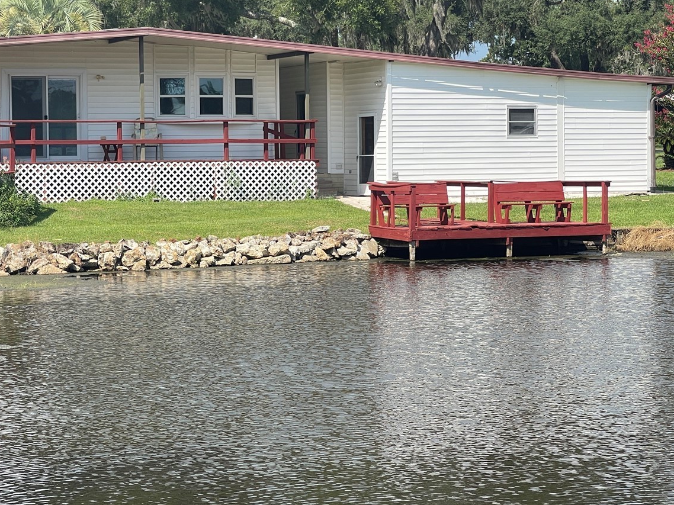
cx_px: 229
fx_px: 1752
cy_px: 182
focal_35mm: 90
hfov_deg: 21.7
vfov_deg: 16.4
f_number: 2.2
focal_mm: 7.5
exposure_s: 1/951
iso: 20
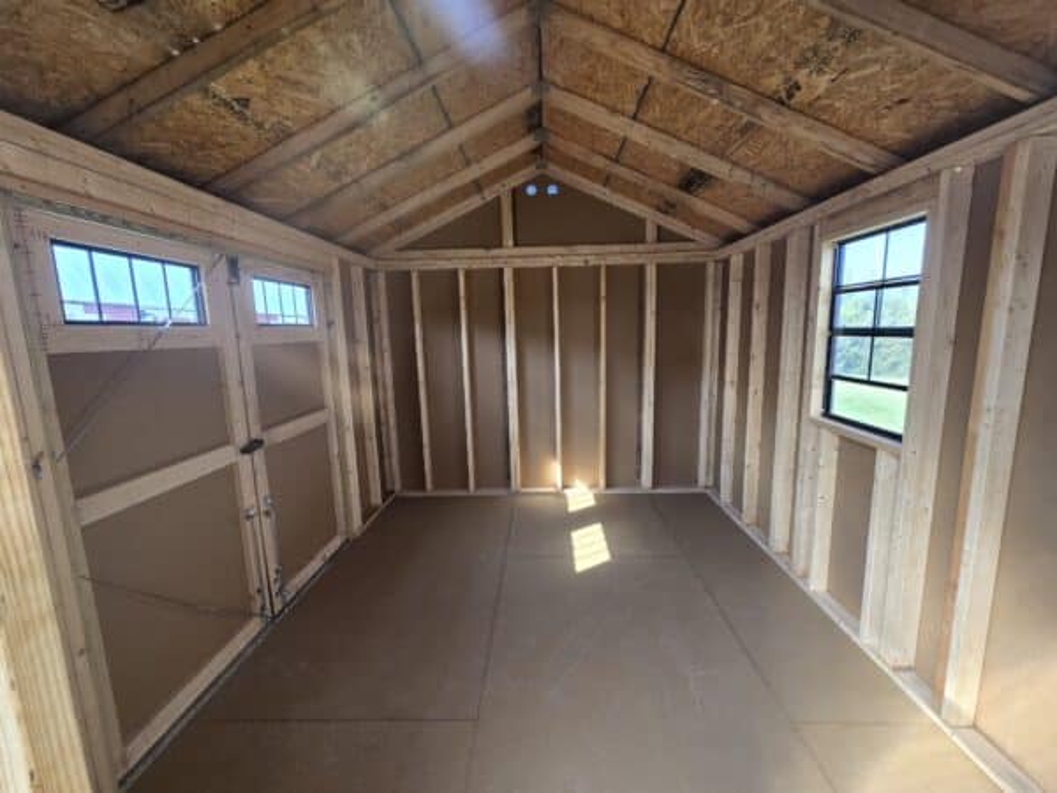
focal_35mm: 13
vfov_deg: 89.9
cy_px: 396
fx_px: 397
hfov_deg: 106.2
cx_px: 528
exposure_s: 1/120
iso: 50
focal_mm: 2.2
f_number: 2.2
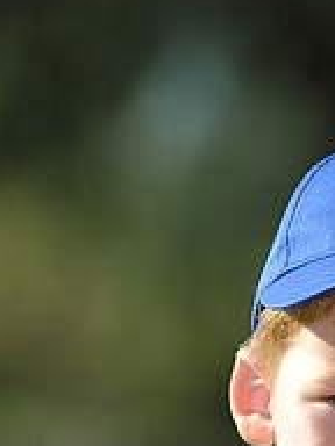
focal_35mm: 581
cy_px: 606
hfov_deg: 2.6
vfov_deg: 3.4
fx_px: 7497
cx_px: 328
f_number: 4.5
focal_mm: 200
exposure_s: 1/1250
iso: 200
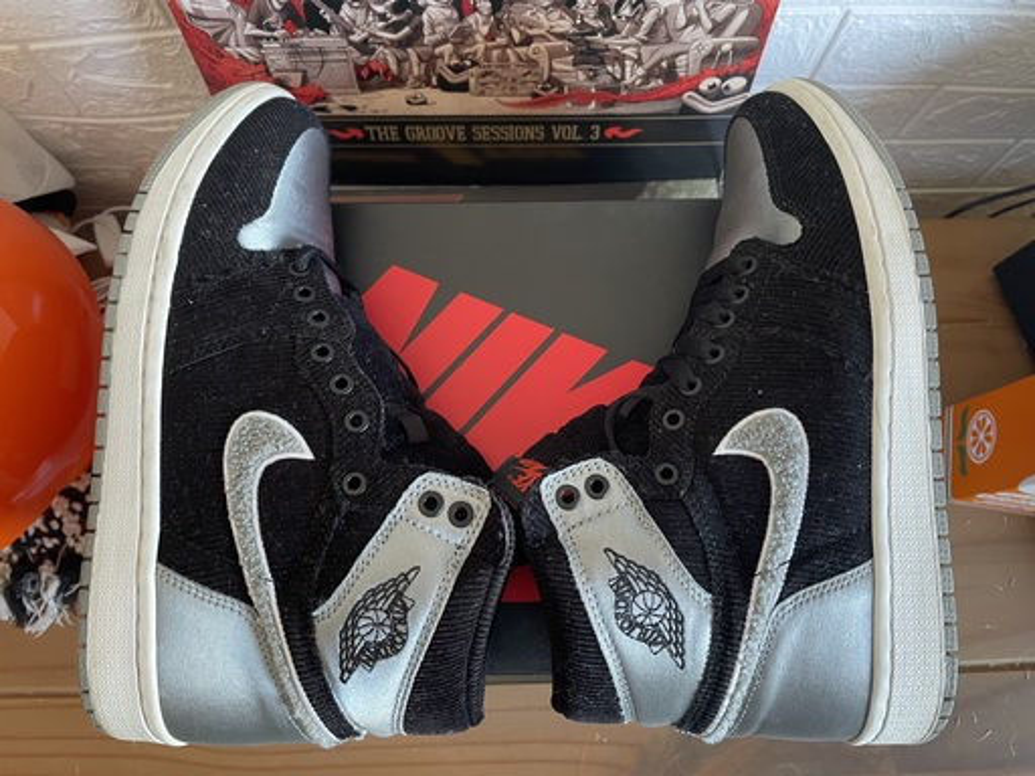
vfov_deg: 53.1
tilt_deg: -75.3
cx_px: 518
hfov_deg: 67.3
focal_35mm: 26
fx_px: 777
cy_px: 388
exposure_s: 1/60
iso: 250
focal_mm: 4.2
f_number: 1.6
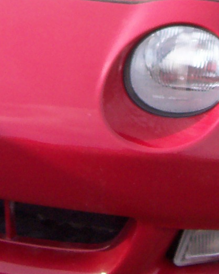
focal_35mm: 146
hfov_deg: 10.6
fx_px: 1183
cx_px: 139
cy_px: -39
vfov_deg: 12.9
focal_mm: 5.6
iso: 80
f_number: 2.7
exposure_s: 1/506
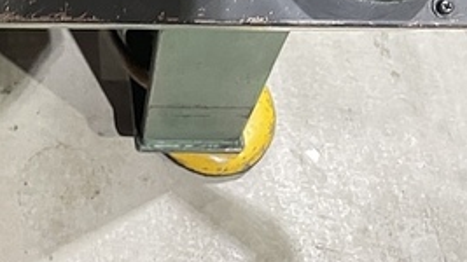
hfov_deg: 28.7
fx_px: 842
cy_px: -148
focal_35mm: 68
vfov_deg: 16.0
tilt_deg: -56.6
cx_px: -17
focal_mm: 4.2
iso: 640
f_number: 1.6
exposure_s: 1/30
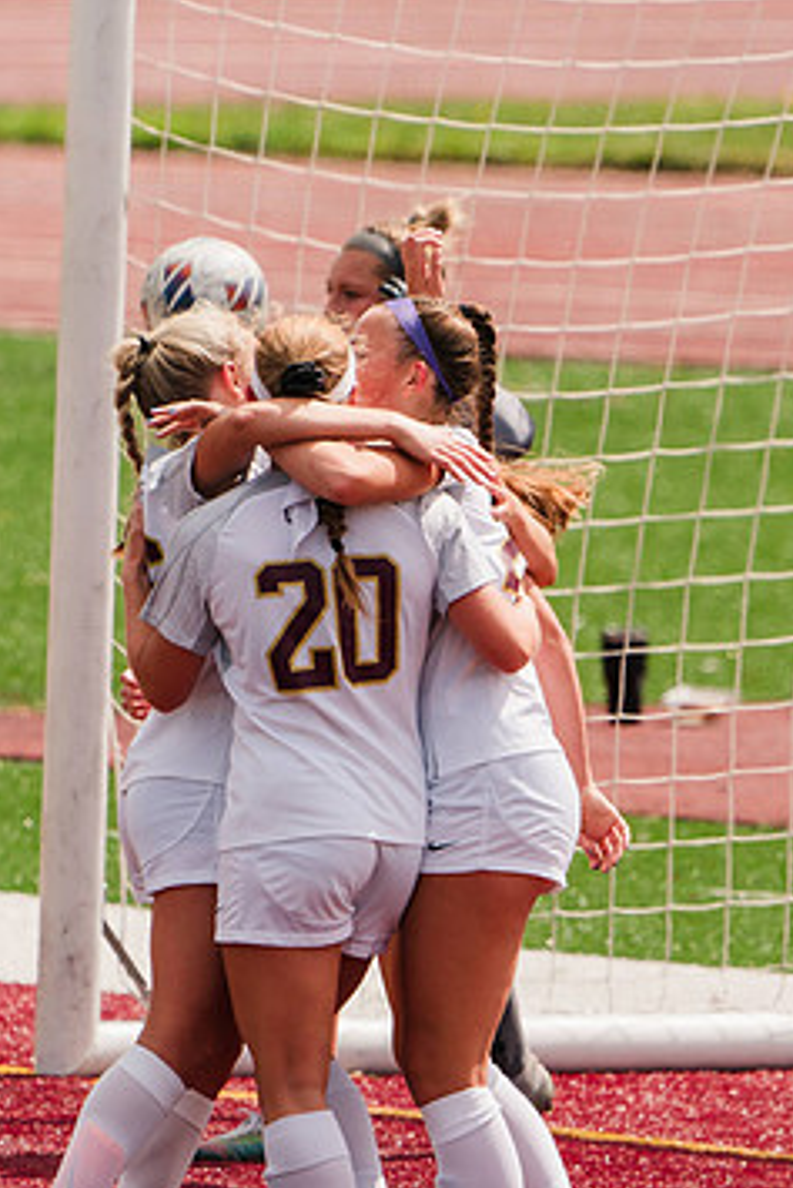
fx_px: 42909
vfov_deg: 1.6
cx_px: 420
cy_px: 700
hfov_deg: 1.1
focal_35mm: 1300
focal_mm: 600
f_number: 6.3
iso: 250
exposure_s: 1/1600
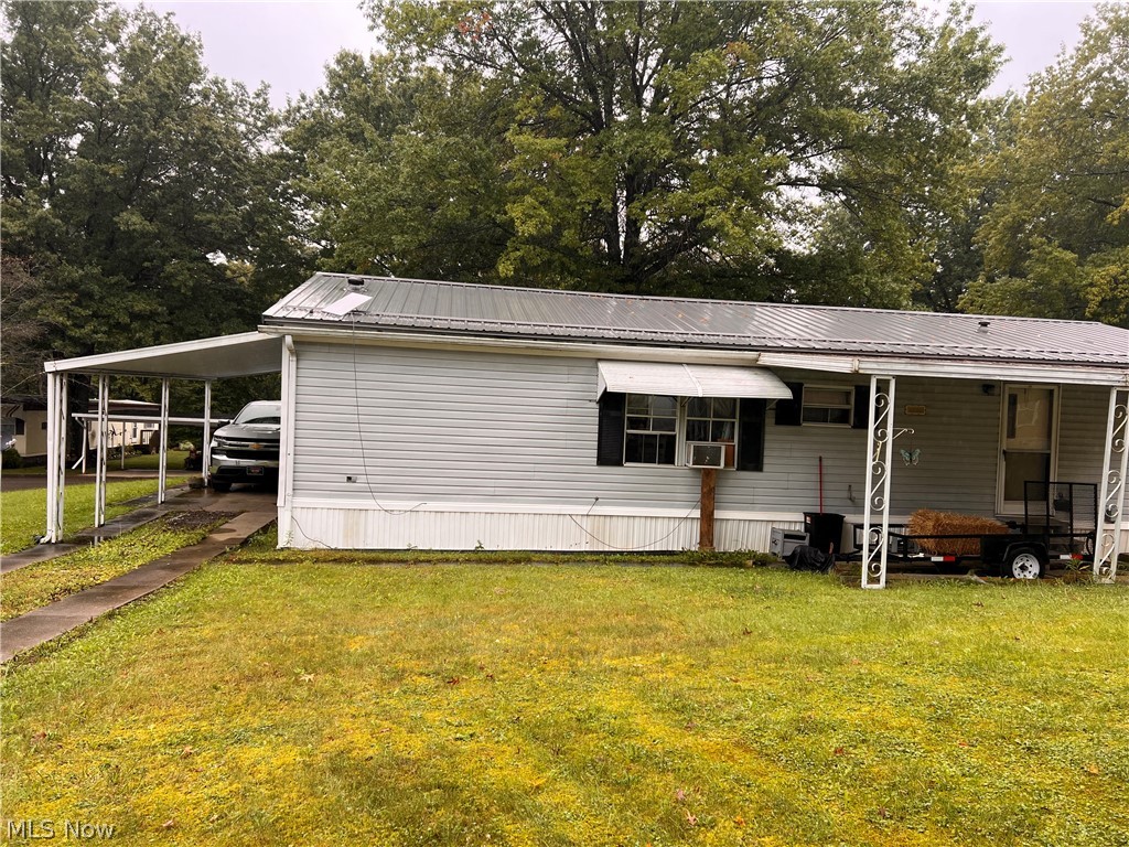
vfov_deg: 53.1
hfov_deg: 67.3
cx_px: 564
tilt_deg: -1.9
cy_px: 424
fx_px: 848
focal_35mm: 26
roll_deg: -3.1
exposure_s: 1/552
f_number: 1.5
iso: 50
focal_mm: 5.7
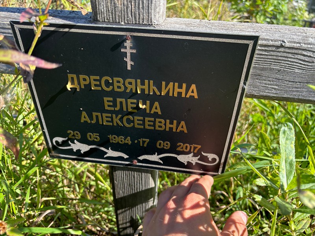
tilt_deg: -30.7
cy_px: 118
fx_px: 237
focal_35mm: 26
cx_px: 158
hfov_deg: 67.3
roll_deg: -2.1
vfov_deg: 53.1
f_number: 1.6
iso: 50
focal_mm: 5.96
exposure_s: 1/544
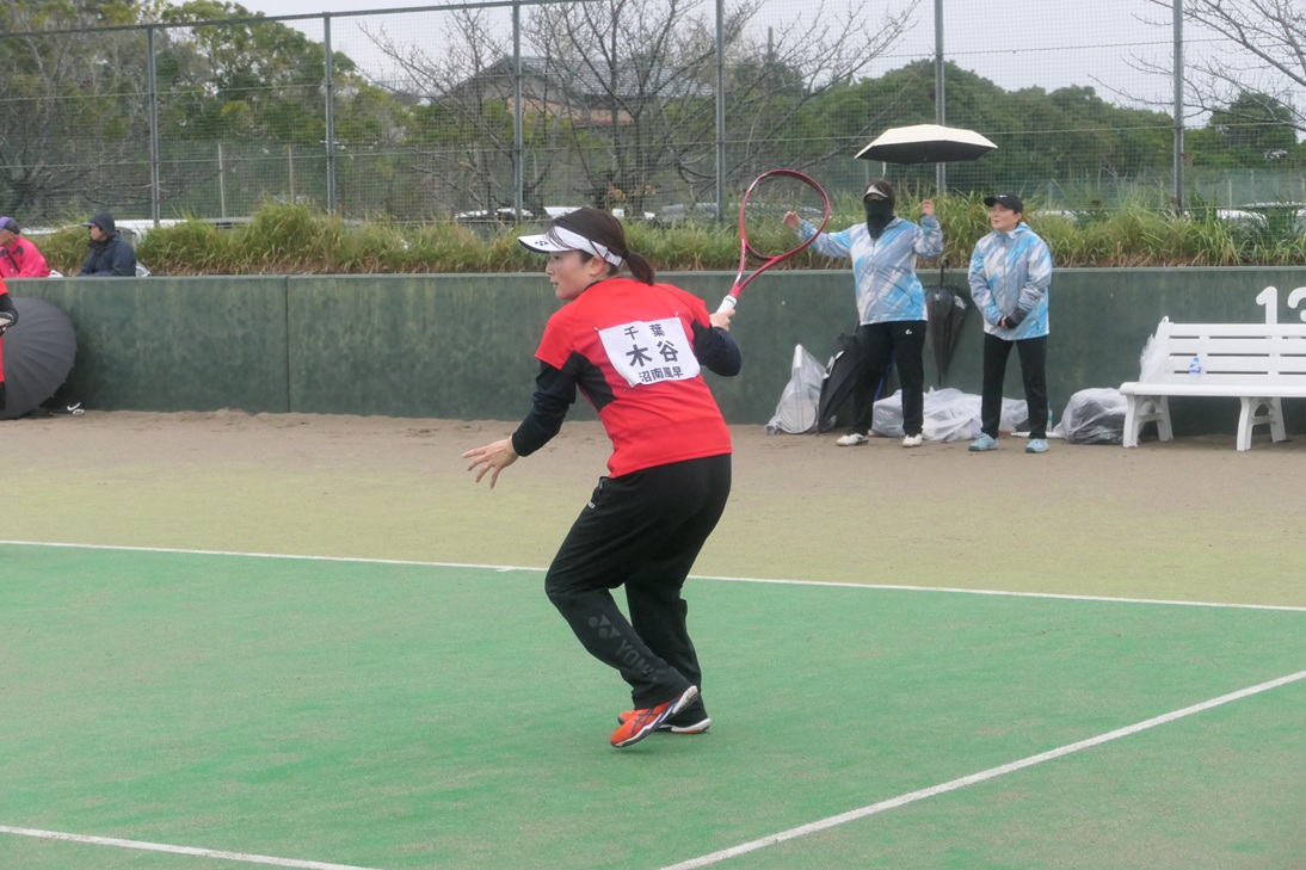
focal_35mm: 93
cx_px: 653
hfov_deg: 21.9
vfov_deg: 14.7
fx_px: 3373
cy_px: 435
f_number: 3.8
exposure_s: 1/3200
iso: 1600
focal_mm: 33.96
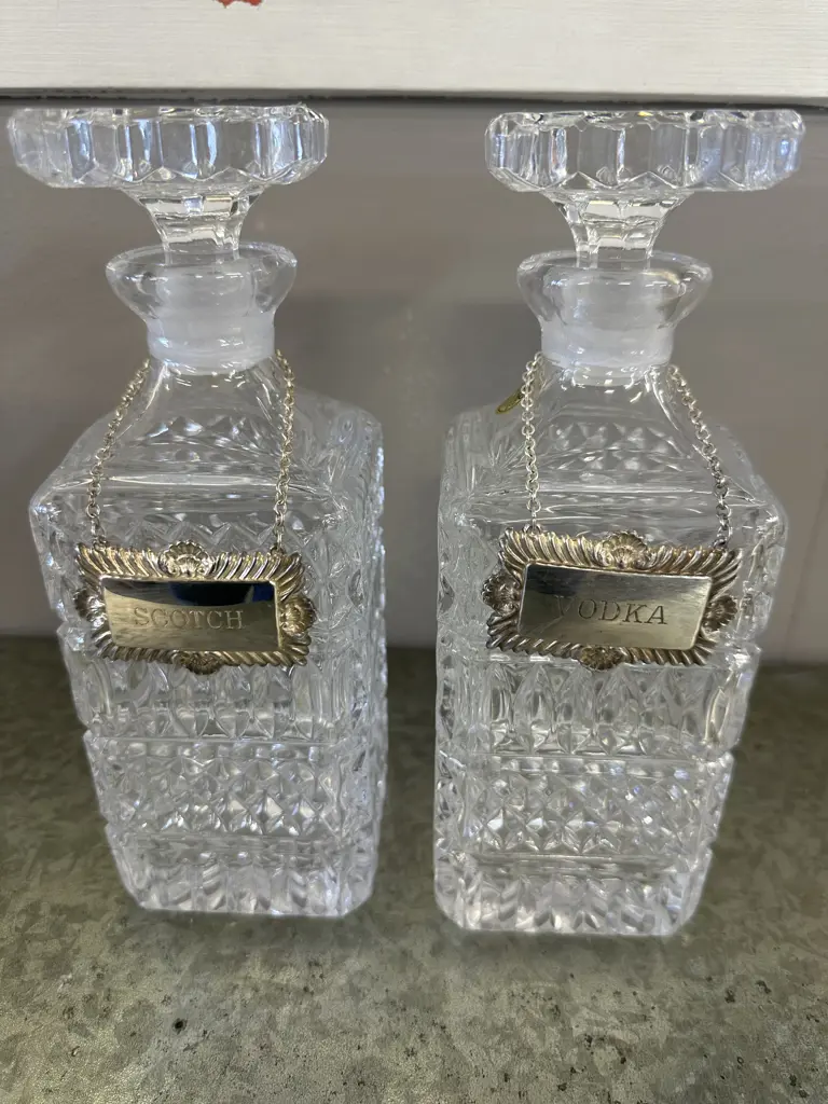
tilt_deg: -26.8
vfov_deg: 71.6
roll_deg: -0.7
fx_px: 765
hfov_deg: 56.8
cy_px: 552
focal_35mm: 24
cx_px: 414
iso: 125
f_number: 1.78
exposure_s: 1/50
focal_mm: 6.86
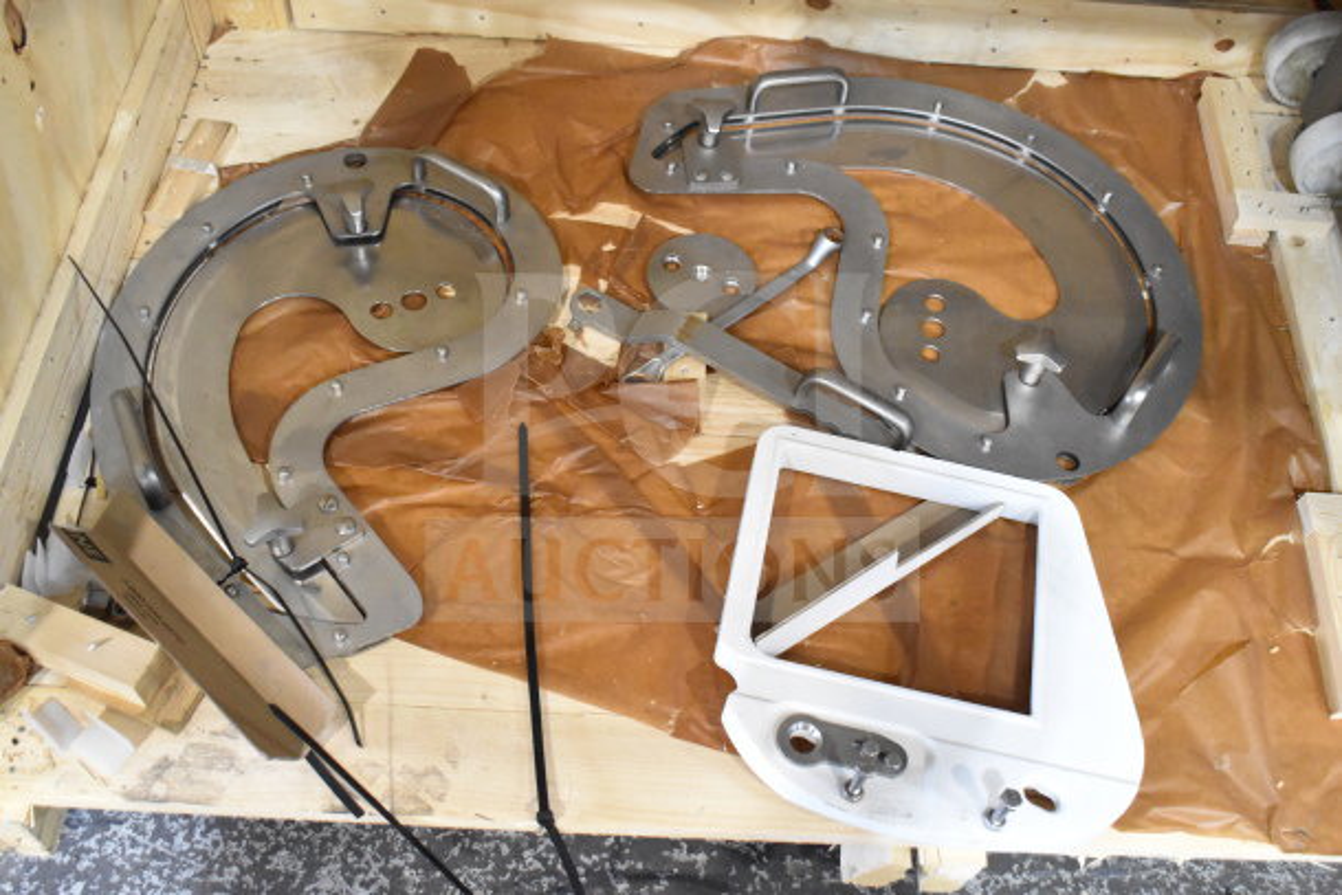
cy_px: 448
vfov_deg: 36.9
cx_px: 671
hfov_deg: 53.1
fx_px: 1342
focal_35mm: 36
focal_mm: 24
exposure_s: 1/160
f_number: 6.3
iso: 6400
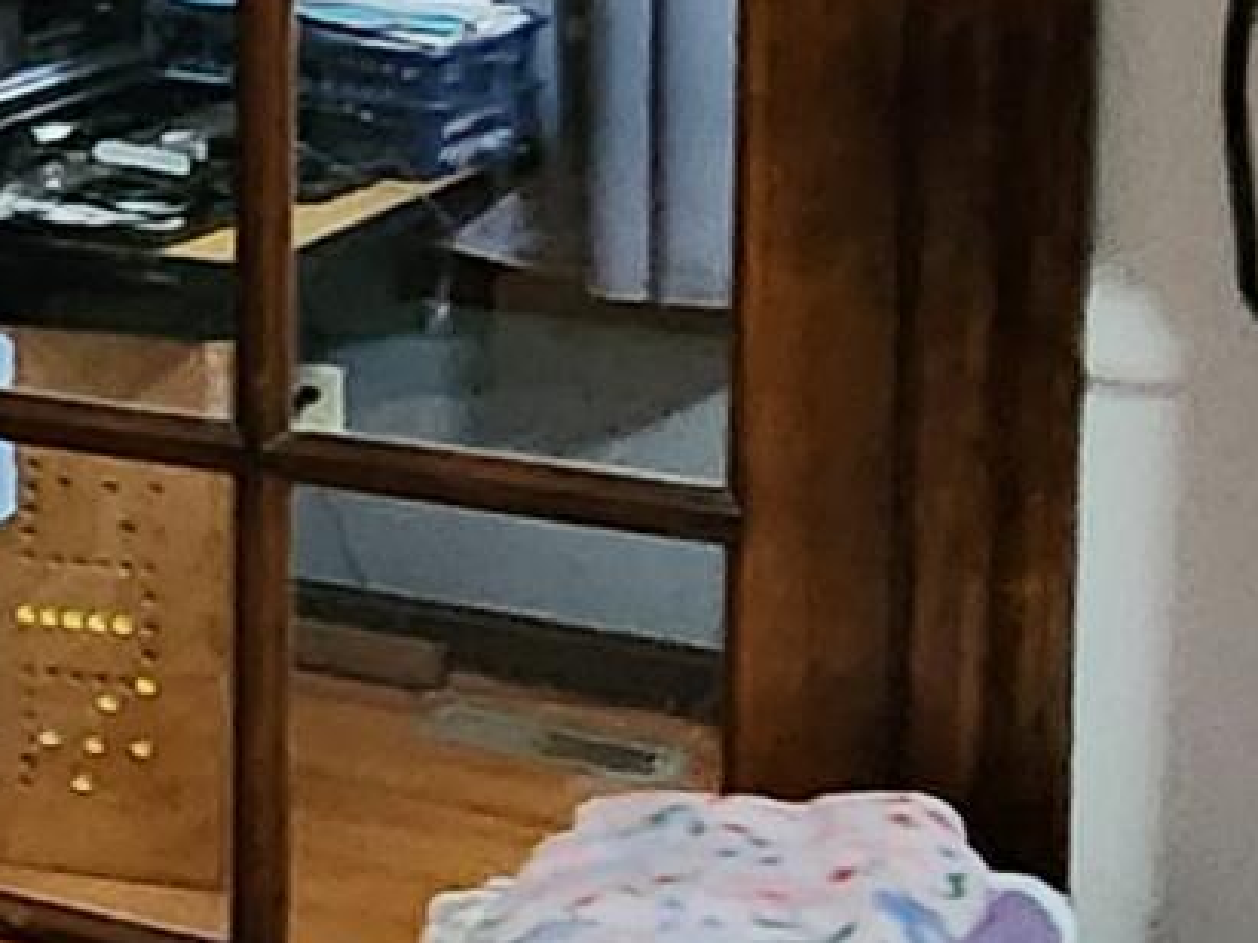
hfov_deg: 15.8
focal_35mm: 95
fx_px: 3451
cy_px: -92
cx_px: -1316
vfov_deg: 15.2
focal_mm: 2.2
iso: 1000
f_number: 2.2
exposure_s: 1/24
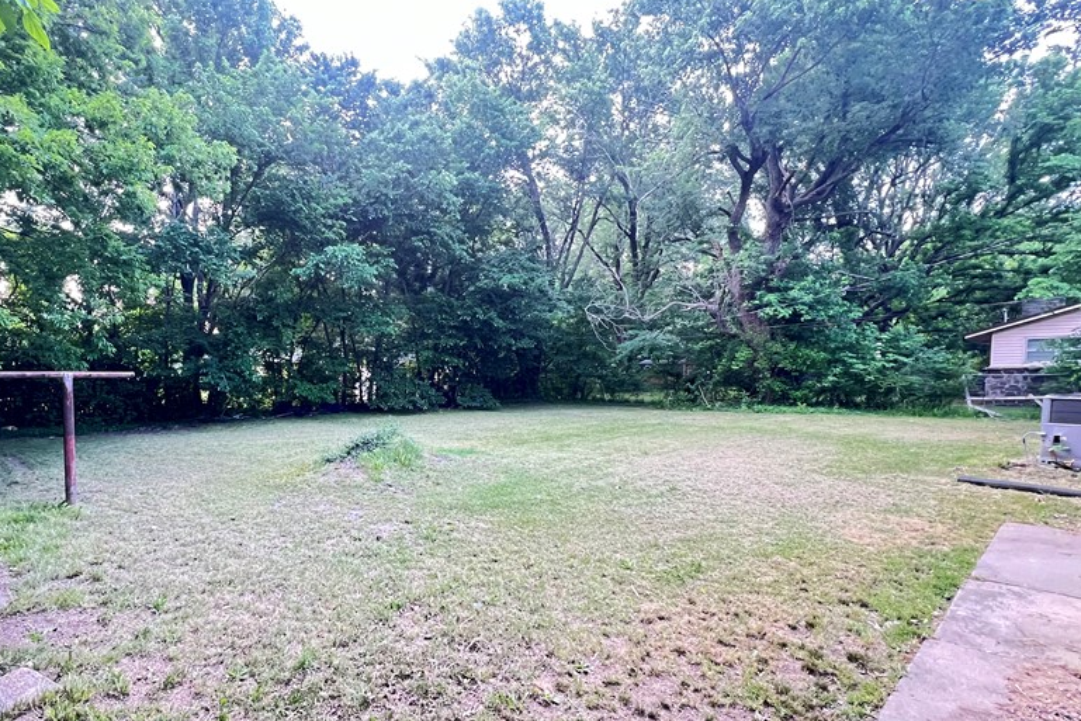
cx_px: 415
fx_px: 541
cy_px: 395
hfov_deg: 88.4
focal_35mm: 18
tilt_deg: -3.6
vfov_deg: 67.3
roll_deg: +0.6
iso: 250
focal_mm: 1.57
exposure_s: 1/74
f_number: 1.8
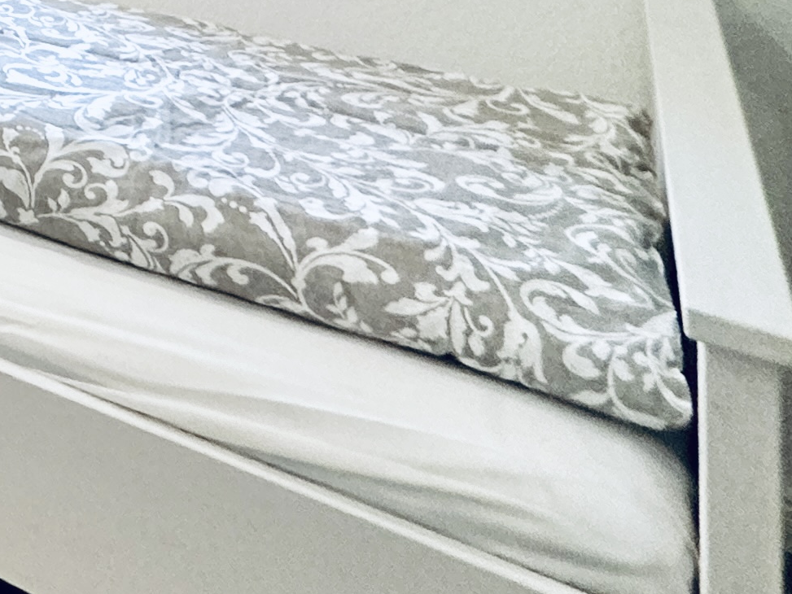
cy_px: -484
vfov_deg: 19.1
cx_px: -763
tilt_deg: +0.9
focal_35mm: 58
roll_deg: -0.1
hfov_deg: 19.6
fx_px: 1327
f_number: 2.2
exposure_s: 1/100
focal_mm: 2.22
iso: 250
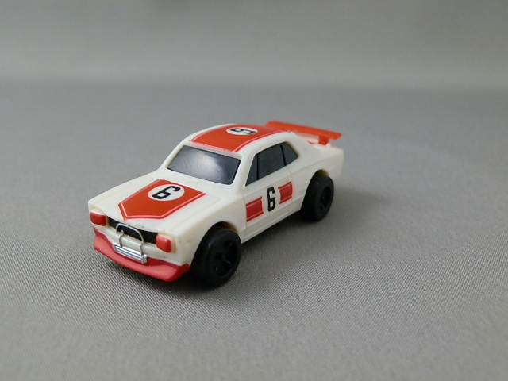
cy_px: 190
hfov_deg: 54.0
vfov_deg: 41.8
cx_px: 254
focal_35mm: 34
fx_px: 499
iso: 200
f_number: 3.5
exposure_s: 1/8
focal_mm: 6.17
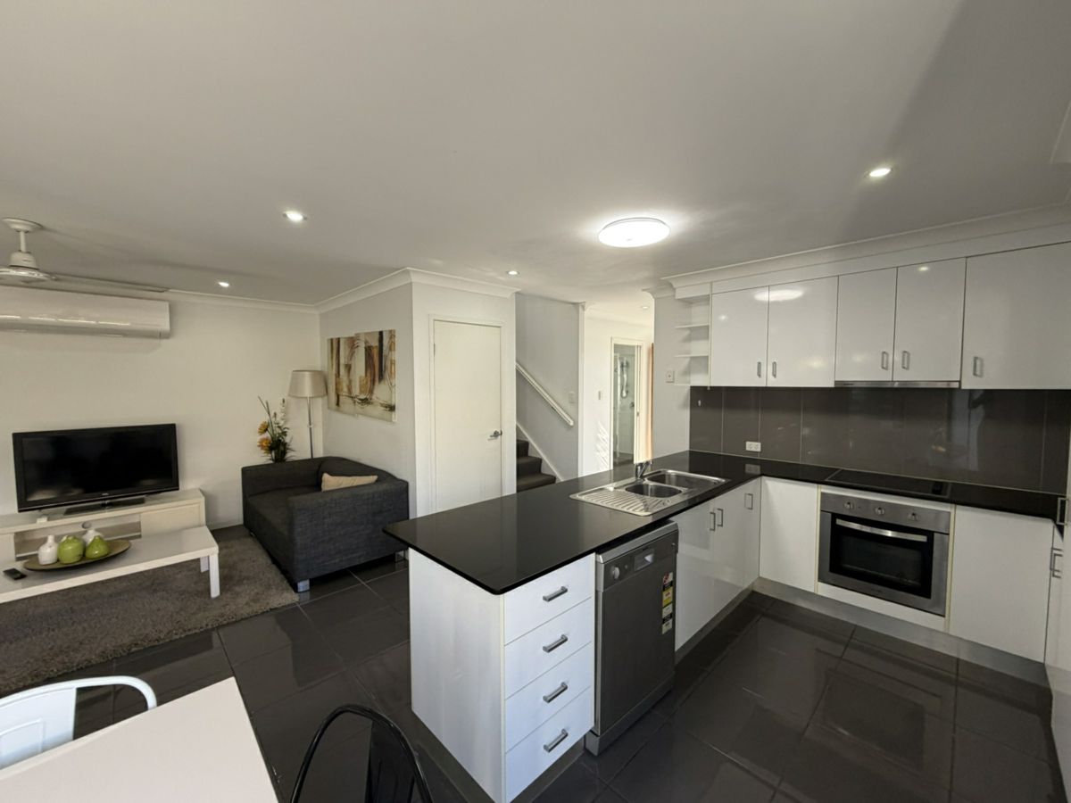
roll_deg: +1.1
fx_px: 433
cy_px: 402
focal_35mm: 14
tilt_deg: +0.2
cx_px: 536
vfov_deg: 85.7
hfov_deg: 102.1
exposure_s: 1/100
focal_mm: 2.22
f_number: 2.2
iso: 200
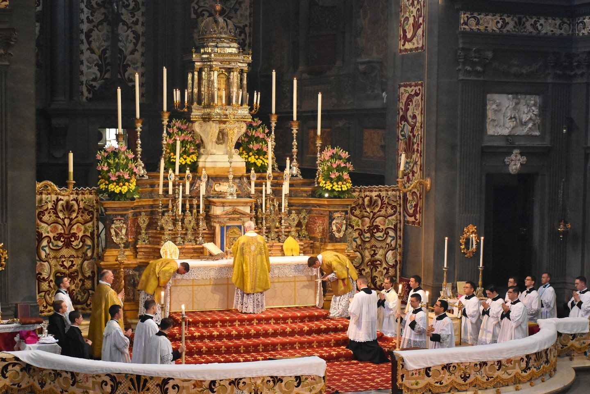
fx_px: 1107
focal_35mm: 68
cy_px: 197
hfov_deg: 29.9
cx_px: 295
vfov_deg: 20.2
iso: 6400
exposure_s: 1/125
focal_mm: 45
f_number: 5.6
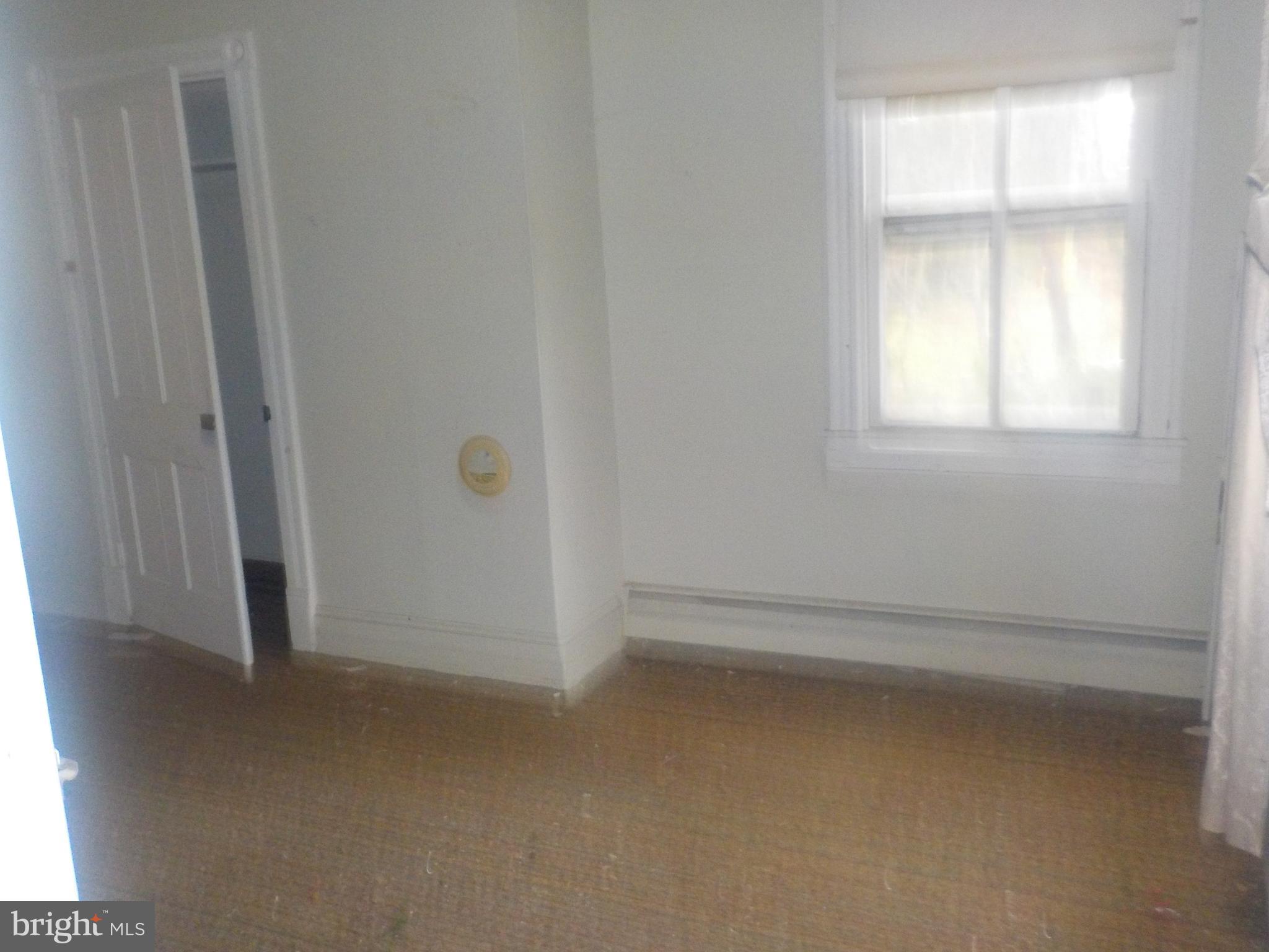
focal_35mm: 30
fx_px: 1100
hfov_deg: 60.0
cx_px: 634
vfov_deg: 46.8
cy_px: 476
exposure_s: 1/15
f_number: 3.3
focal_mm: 4.1
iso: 400
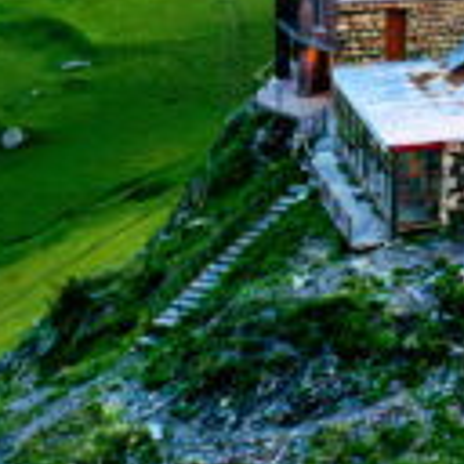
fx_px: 1971
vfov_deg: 12.3
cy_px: -370
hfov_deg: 11.9
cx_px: 953
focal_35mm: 130
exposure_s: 1/80
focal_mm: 10.3
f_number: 3.5
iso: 100
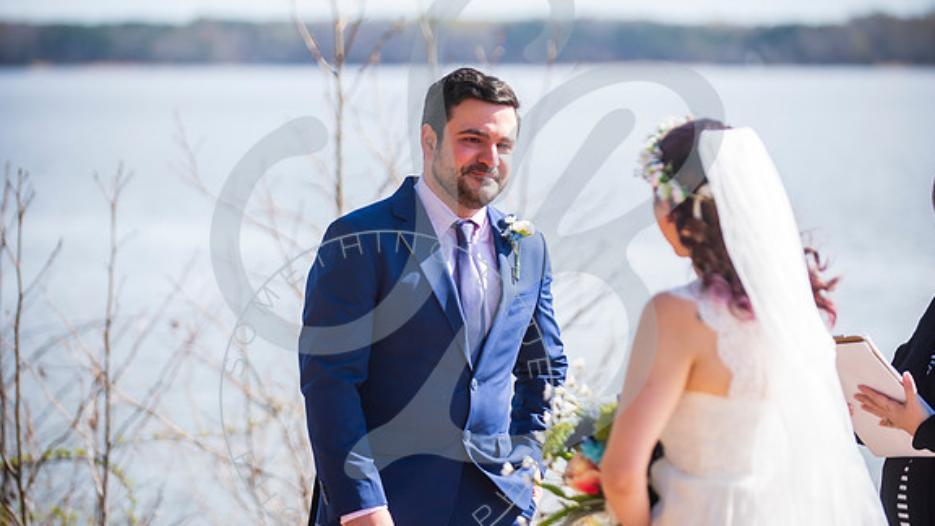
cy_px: 261
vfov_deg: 9.1
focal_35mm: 133
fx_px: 3297
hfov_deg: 16.1
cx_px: 465
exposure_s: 1/640
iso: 100
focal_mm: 125
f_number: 2.8
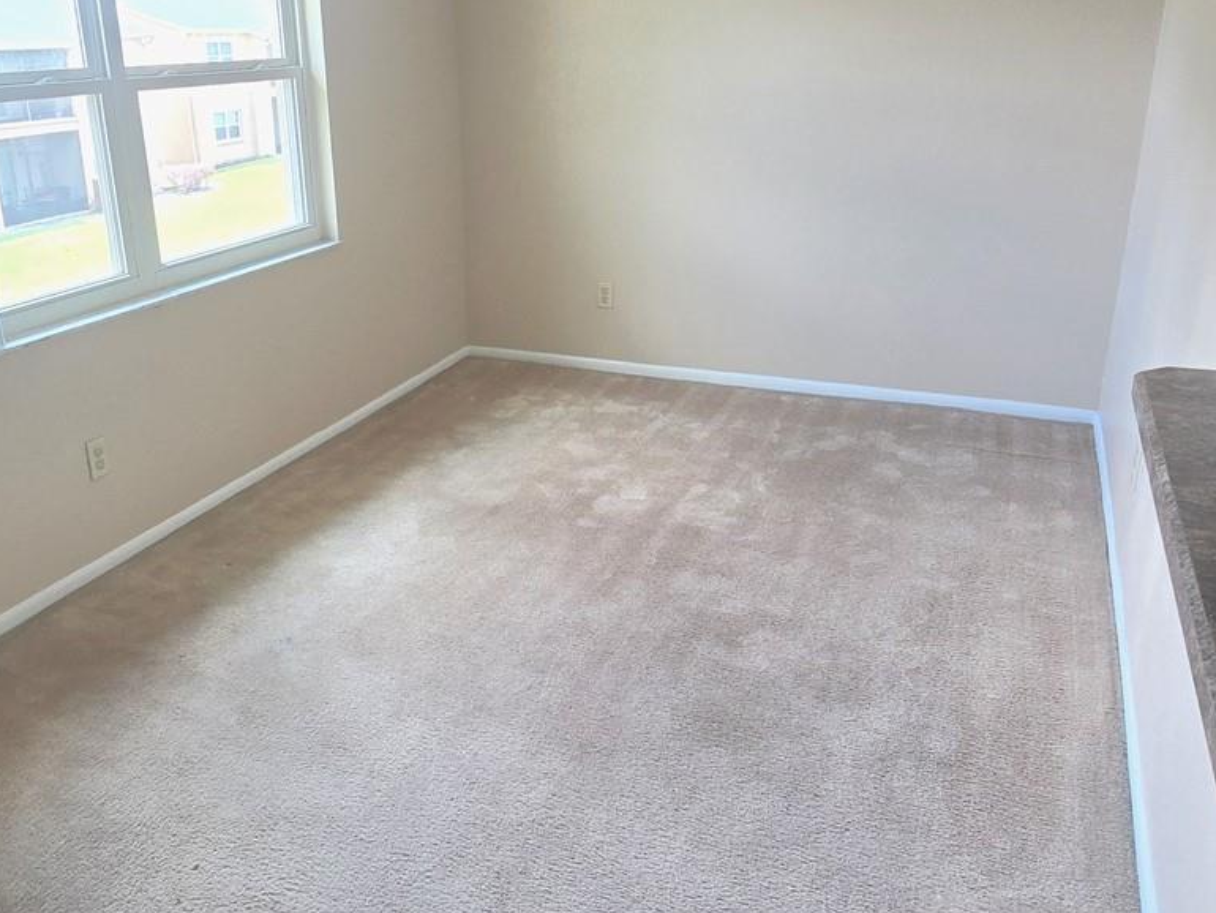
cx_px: 420
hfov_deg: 63.9
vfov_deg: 51.2
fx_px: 949
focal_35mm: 27
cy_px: 387
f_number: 2.2
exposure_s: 1/120
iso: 80
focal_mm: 2.2
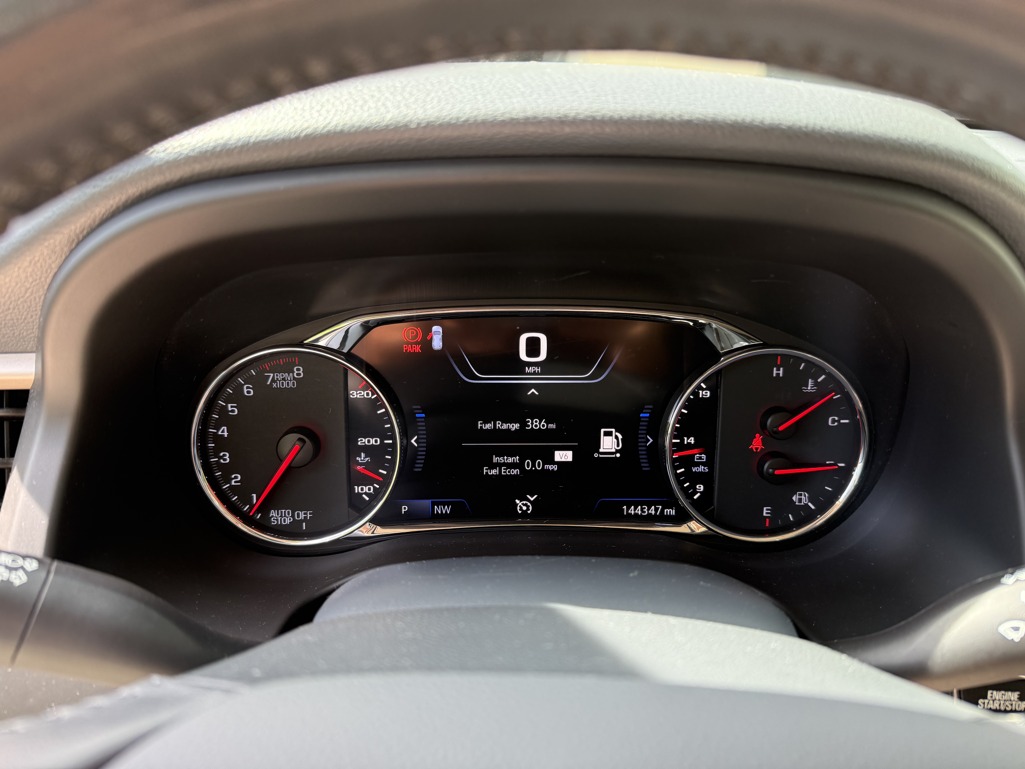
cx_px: 512
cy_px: 384
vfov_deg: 56.8
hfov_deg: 71.6
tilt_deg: -14.7
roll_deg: -2.0
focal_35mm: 24
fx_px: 711
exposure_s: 1/240
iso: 160
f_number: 1.78
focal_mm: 6.76
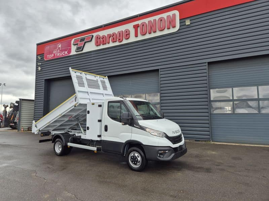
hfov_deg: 73.9
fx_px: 179
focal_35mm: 23
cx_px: 134
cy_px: 100
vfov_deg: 58.9
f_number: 1.8
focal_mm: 5.4
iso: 25
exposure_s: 1/366
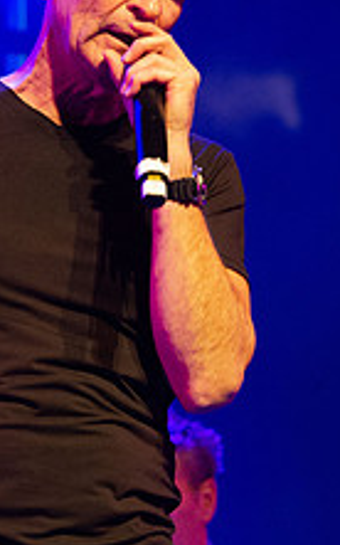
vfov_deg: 7.8
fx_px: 4006
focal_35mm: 270
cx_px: 127
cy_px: 175
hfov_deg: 4.9
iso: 8000
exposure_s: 1/125
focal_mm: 130
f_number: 7.1
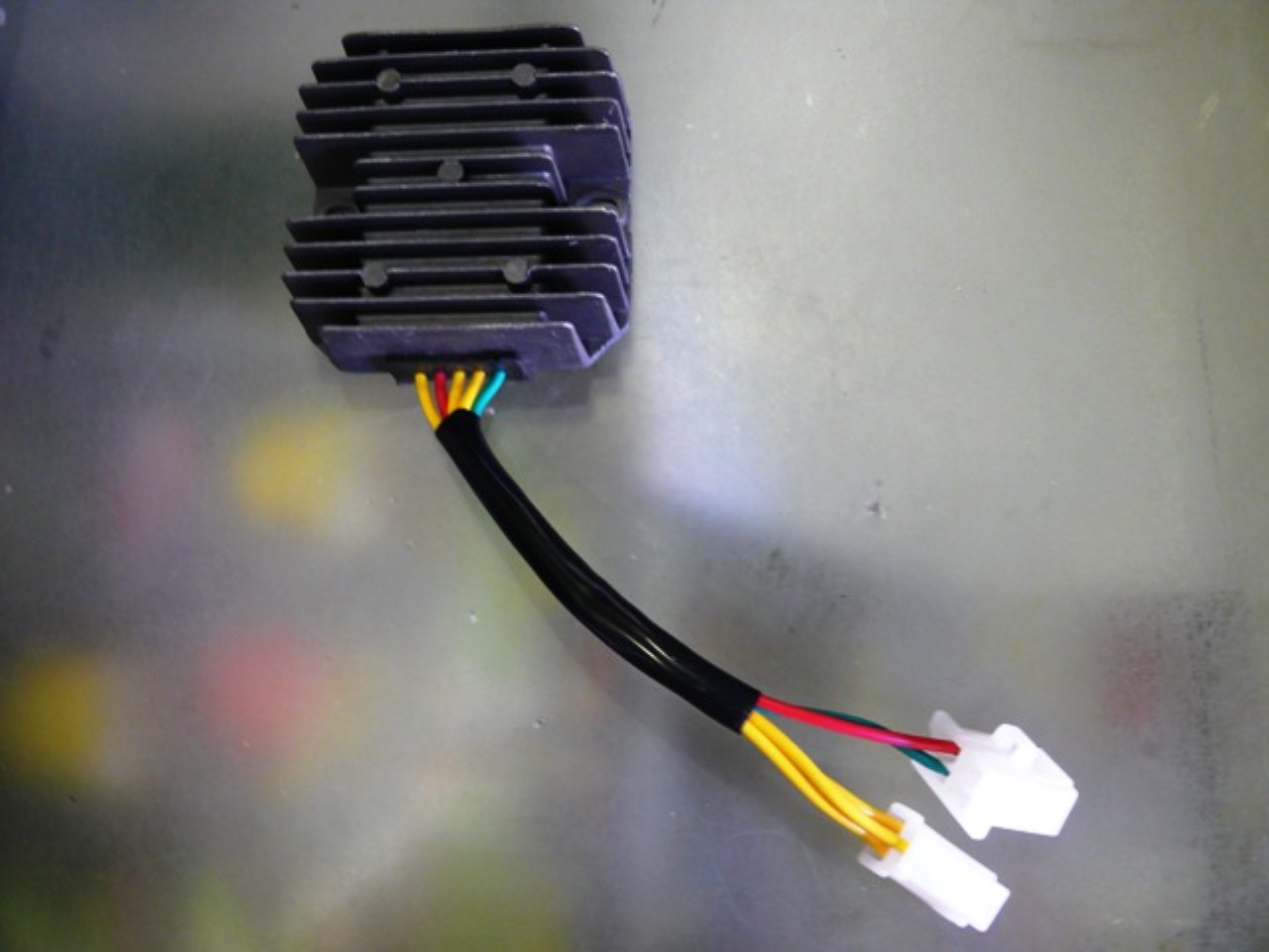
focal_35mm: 39
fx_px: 1430
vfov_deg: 36.8
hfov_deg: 47.9
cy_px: 476
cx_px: 634
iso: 200
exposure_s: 1/10
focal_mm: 8.3
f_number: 2.8
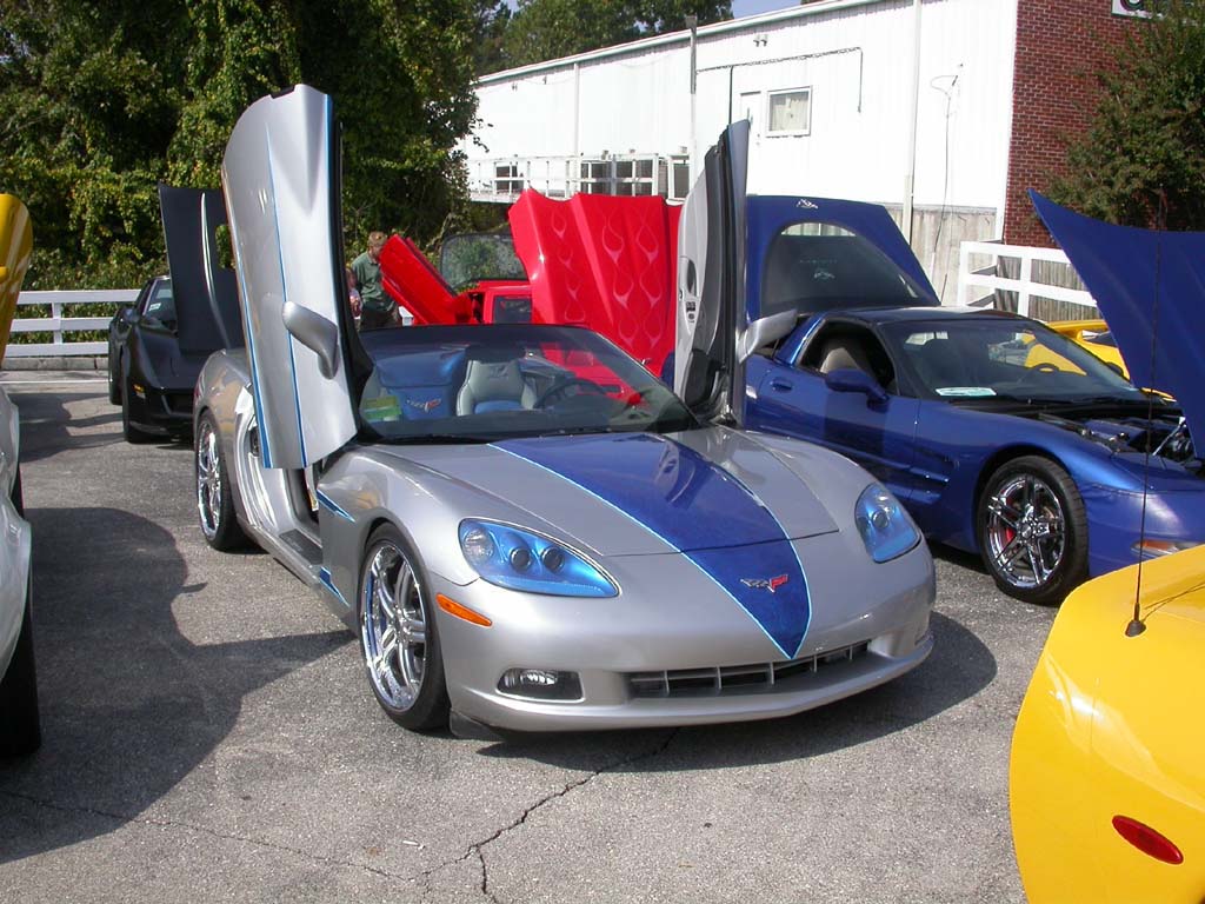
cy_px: 452
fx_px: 1323
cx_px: 602
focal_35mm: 38
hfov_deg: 49.0
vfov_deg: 37.7
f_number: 7.5
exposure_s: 1/355
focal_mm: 7.85
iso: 100
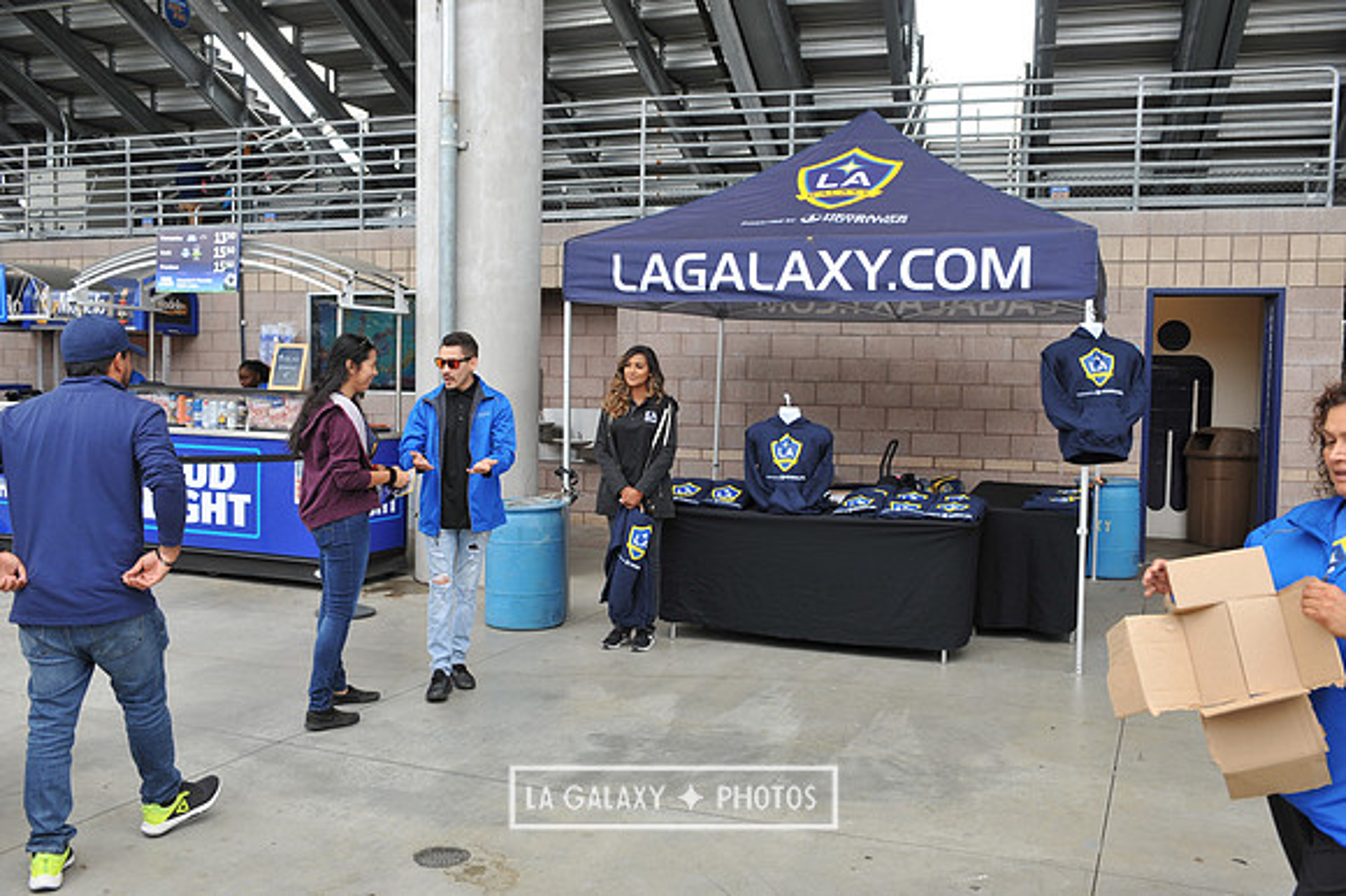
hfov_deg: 58.7
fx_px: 1196
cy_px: 448
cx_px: 673
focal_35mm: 32
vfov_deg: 41.1
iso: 200
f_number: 5
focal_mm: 32
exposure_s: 1/200
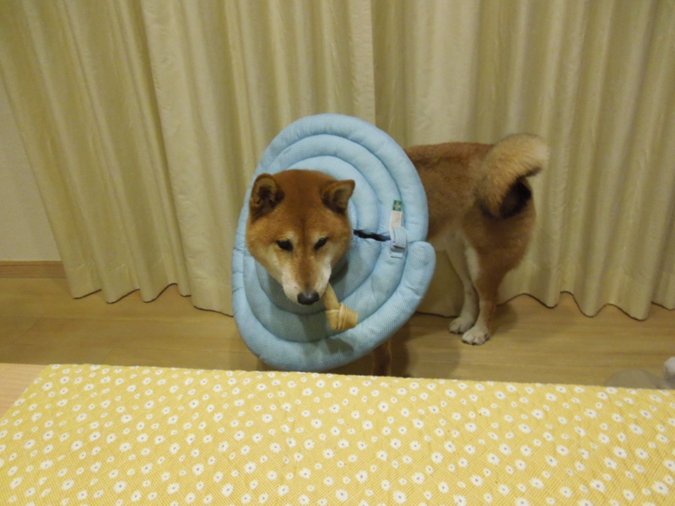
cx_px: 338
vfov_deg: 54.9
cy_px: 253
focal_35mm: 25
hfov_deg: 69.4
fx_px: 487
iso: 1000
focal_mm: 4.5
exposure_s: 1/30
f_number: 3.3
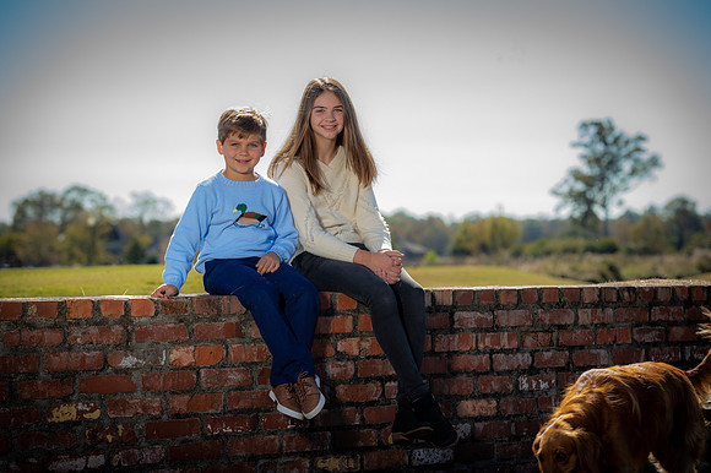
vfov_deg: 12.4
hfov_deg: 18.6
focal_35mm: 110
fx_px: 2171
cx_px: 356
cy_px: 236
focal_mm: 110
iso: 50
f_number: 5
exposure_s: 1/250
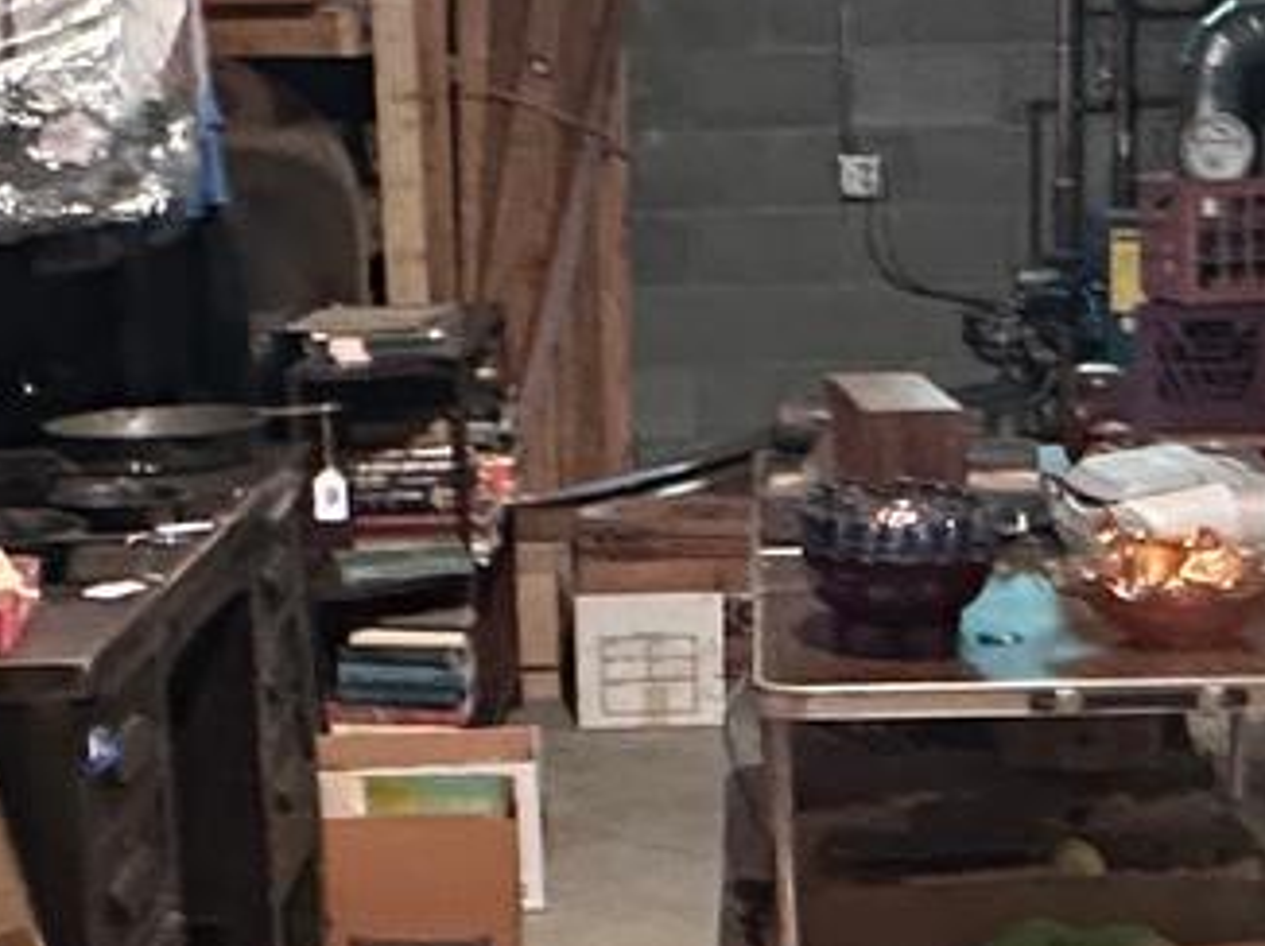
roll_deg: +0.2
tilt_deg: -12.5
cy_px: 756
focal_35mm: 88
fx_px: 3213
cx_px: 807
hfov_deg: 22.2
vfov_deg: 16.6
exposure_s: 1/60
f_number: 2.2
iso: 1000
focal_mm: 2.22
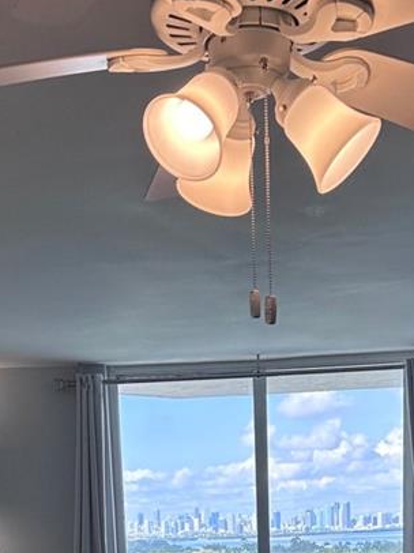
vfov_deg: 23.8
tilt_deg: -10.6
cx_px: 218
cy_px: 741
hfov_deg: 20.7
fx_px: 1133
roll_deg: +1.5
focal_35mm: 71
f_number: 1.78
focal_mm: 6.86
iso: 80
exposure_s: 1/387
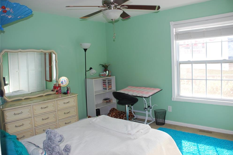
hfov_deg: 60.3
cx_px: 120
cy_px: 78
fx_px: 201
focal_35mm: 31
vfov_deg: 42.3
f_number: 3.8
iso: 200
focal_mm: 20
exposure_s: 1/100
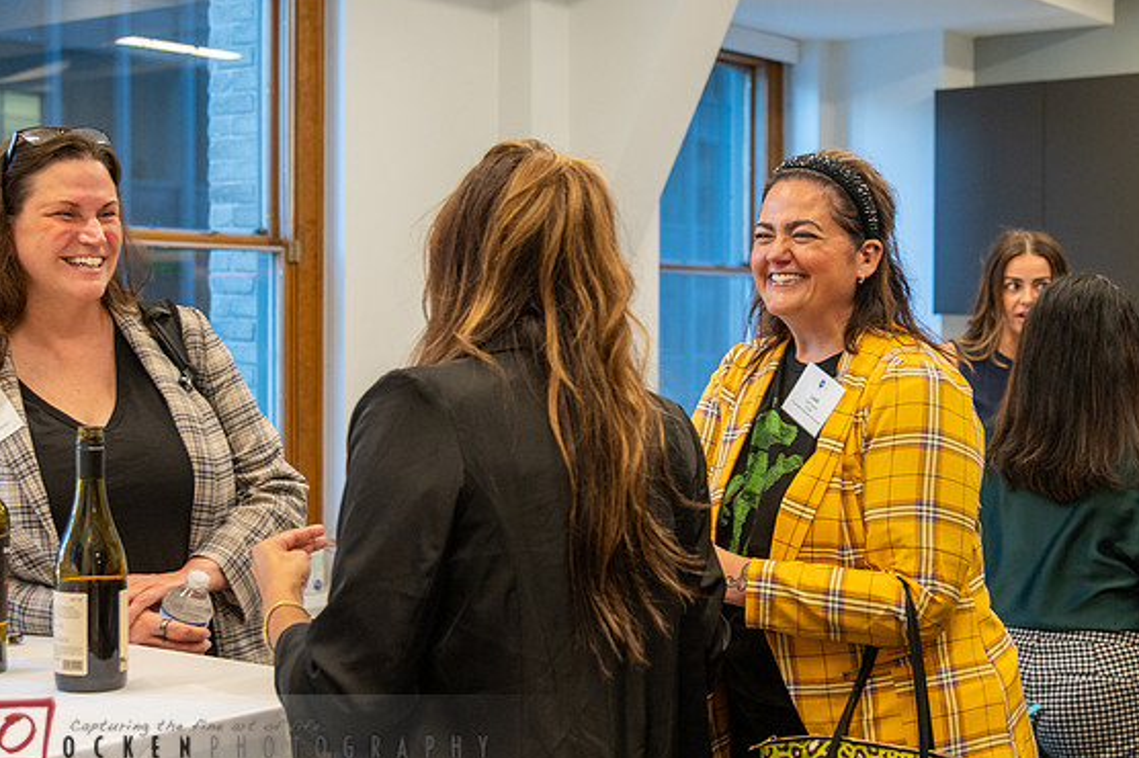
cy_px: 377
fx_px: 1771
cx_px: 658
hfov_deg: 35.6
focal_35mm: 56
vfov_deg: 24.2
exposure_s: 1/160
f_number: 4
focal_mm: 46
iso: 1600
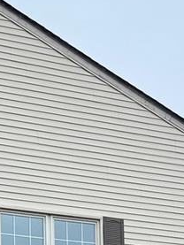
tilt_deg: +6.9
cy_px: 387
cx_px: 39
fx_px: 942
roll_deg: +0.8
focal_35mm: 133
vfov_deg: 13.8
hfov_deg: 11.1
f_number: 1.78
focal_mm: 6.76
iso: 80
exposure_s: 1/1046
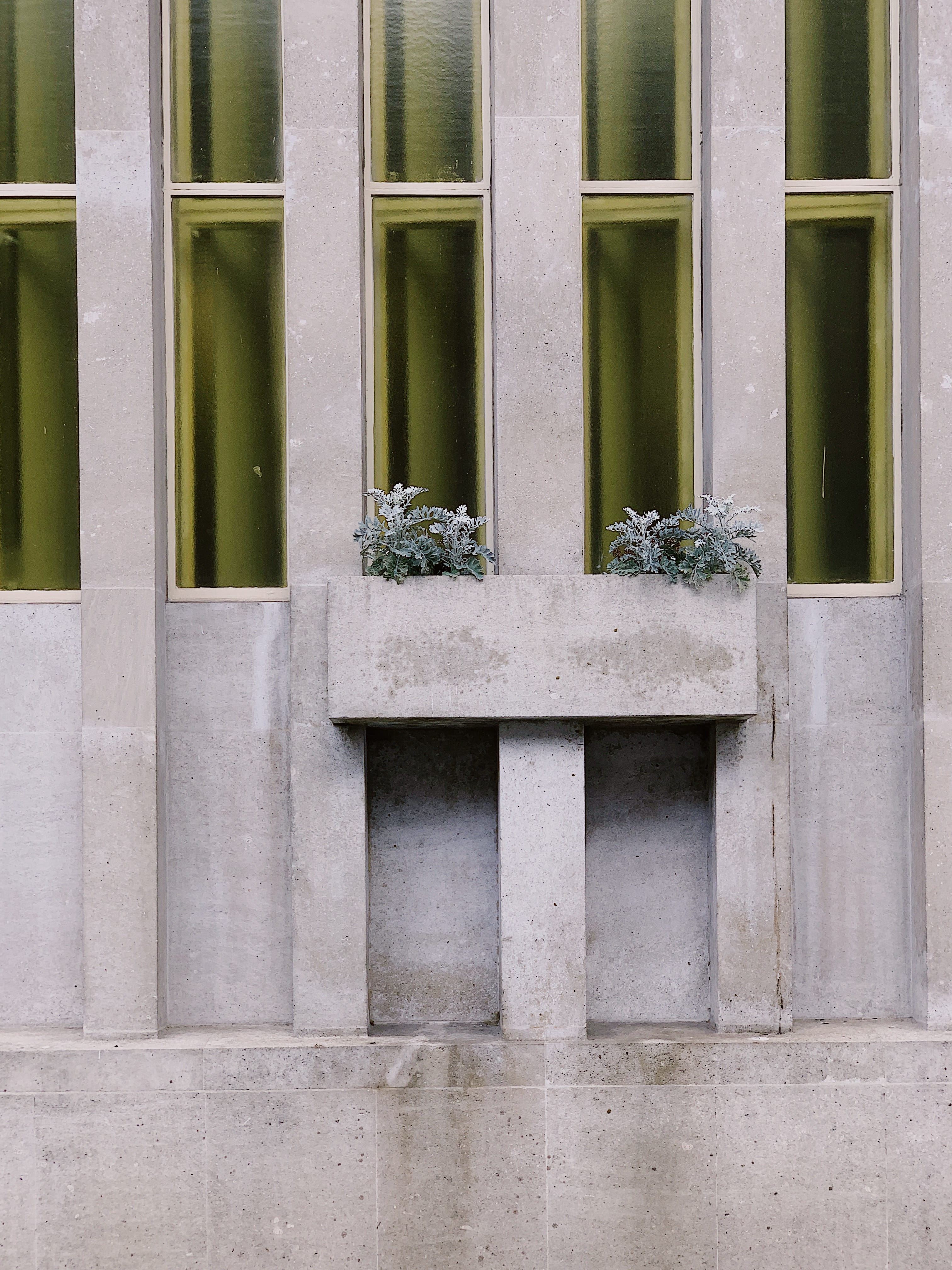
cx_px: 476
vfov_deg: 36.8
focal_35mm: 52
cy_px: 635
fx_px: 1907
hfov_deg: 28.0
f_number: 2.4
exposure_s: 1/311
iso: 16
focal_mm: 6
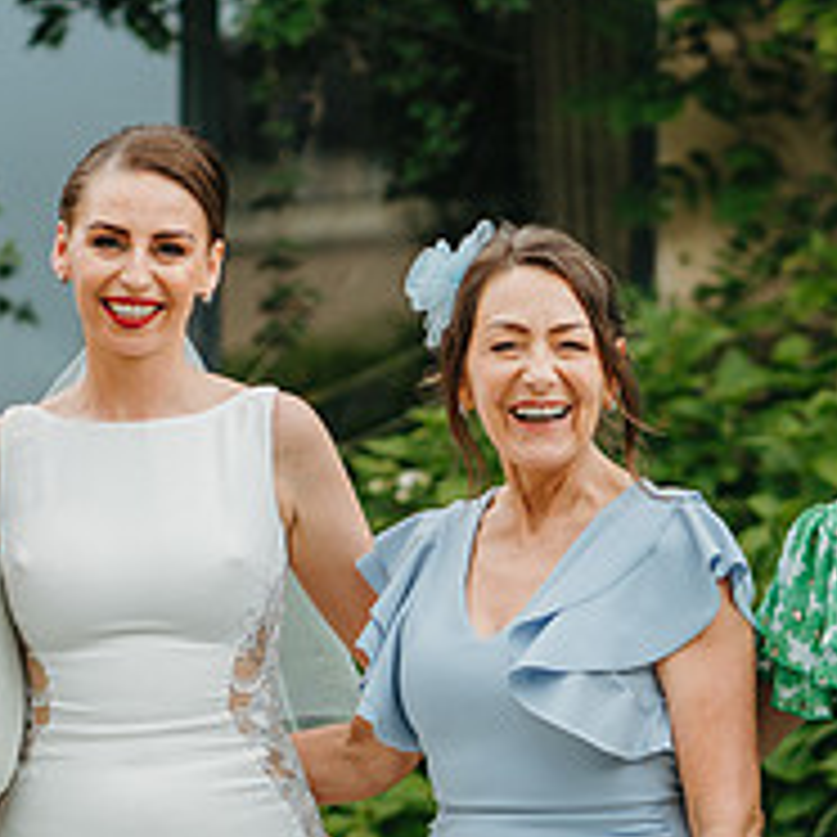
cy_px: 812
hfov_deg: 7.8
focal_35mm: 225
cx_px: 252
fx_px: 6155
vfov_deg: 7.7
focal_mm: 85
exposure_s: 1/640
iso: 200
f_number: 2.8
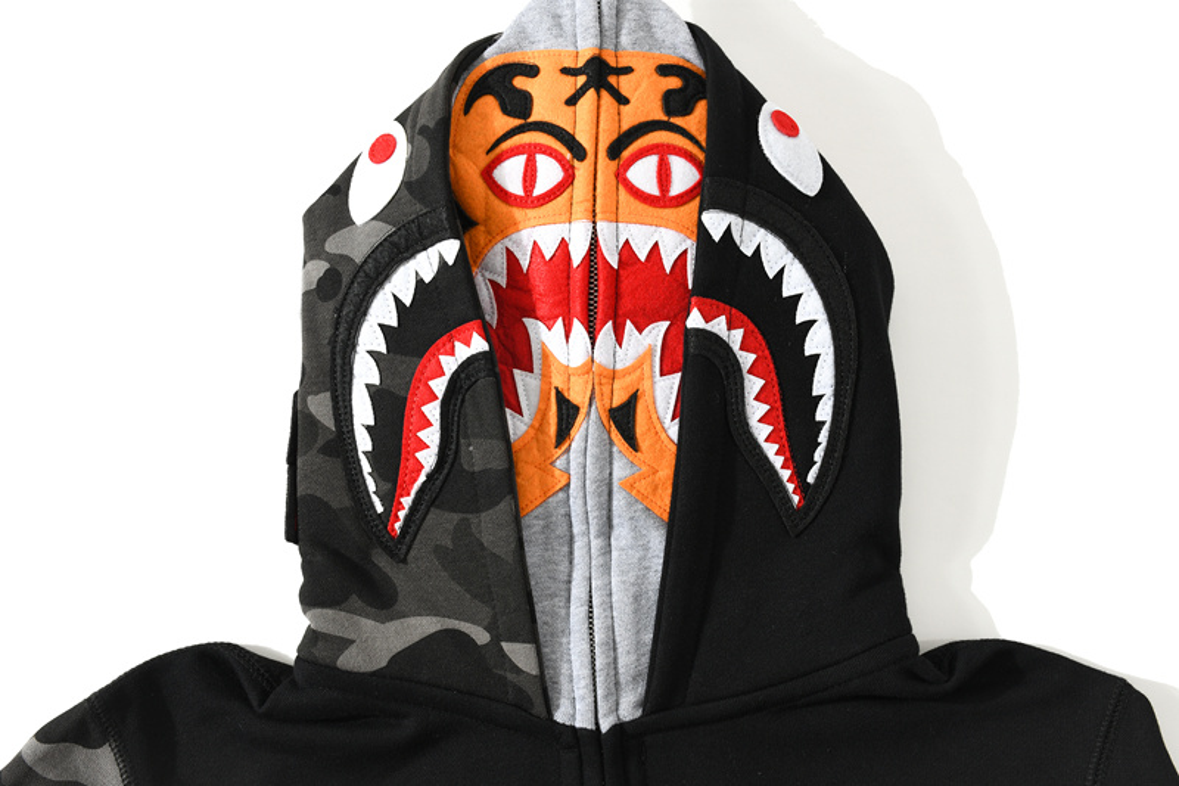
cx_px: 590
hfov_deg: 38.9
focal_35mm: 51
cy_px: 393
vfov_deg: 26.5
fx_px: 1670
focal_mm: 34
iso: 100
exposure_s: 1/125
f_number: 9
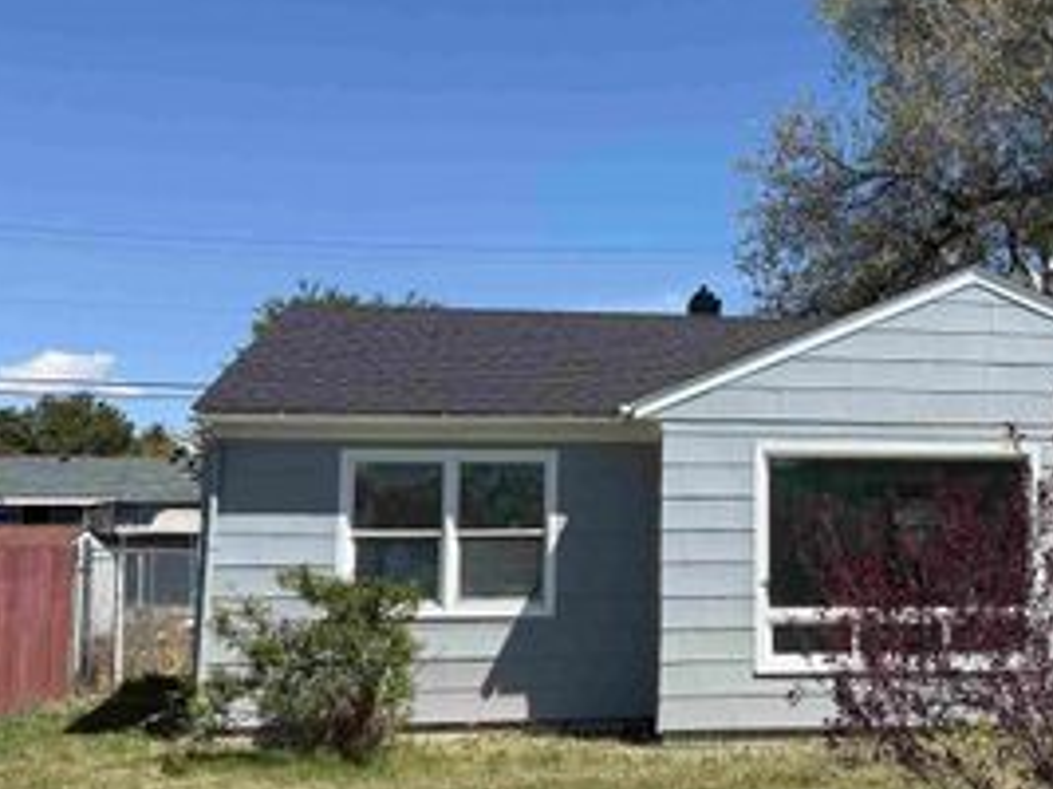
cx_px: 765
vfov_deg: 32.2
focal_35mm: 45
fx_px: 1368
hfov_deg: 41.1
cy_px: 381
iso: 80
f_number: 1.78
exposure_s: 1/5319
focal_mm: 6.76
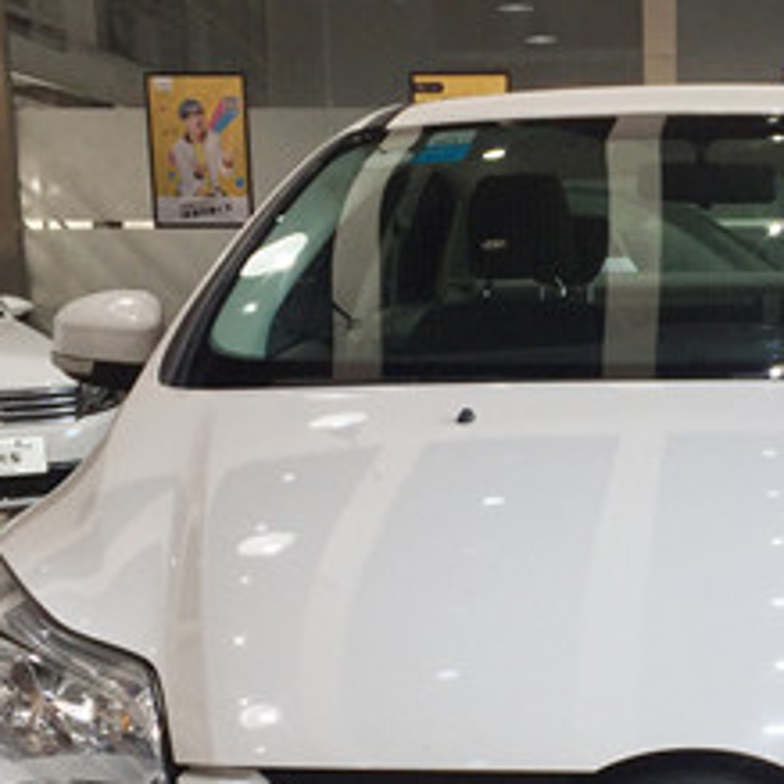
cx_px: 705
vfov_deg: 22.7
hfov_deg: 22.5
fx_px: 1922
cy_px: 630
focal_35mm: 75
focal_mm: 4.15
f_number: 2.2
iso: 32
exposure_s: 1/244
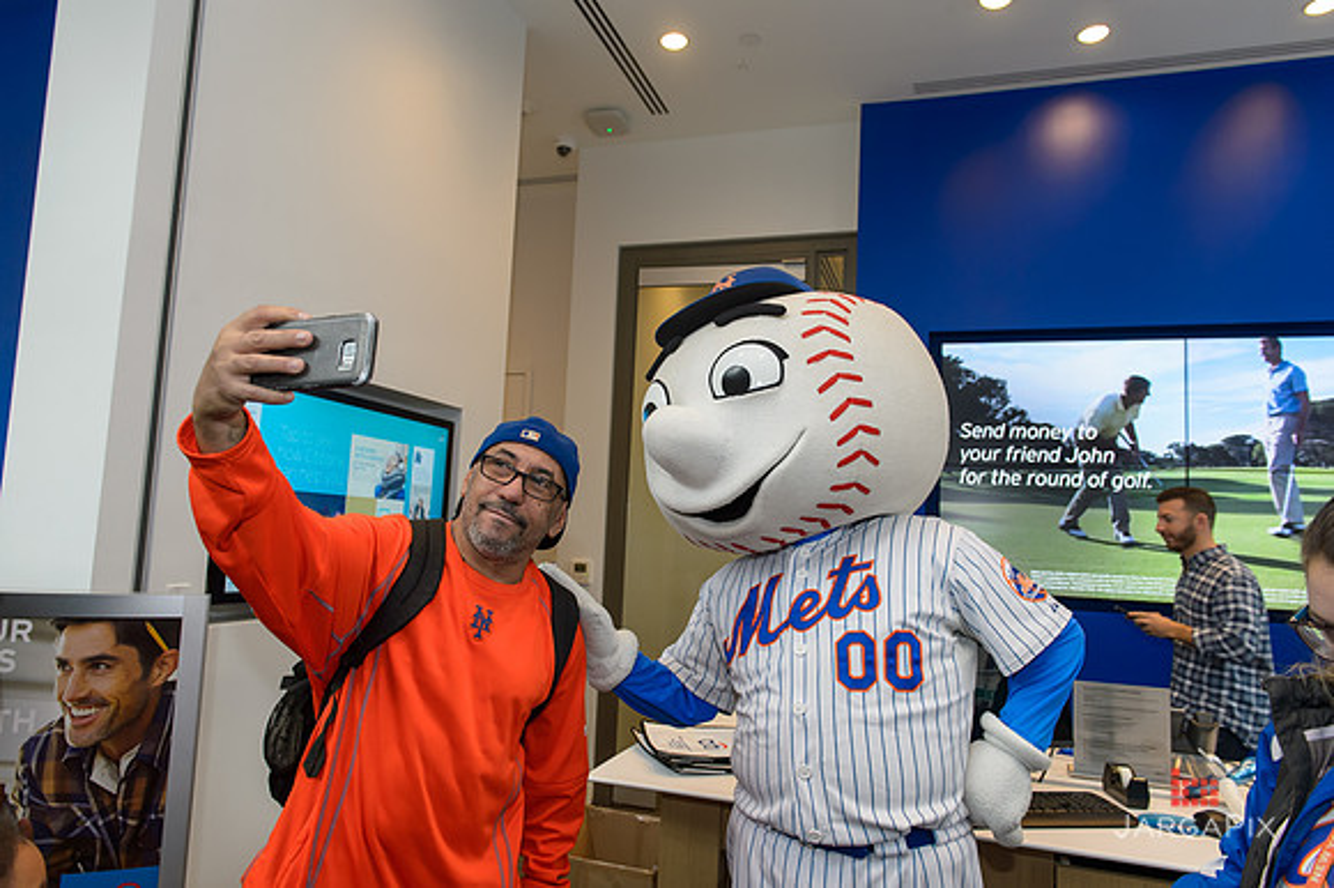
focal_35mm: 24
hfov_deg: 73.8
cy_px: 444
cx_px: 667
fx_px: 889
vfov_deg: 53.1
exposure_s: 1/125
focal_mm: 24
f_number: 4.5
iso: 800
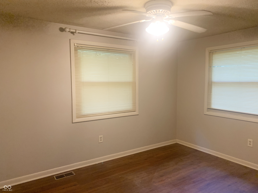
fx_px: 194
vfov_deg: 53.1
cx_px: 129
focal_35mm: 26
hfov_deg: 67.3
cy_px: 96
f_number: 1.8
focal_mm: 4.25
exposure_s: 1/60
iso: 250
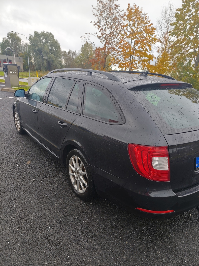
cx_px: 100
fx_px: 176
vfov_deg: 73.9
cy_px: 133
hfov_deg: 58.9
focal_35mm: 23
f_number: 1.65
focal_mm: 6.19
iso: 125
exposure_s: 1/100
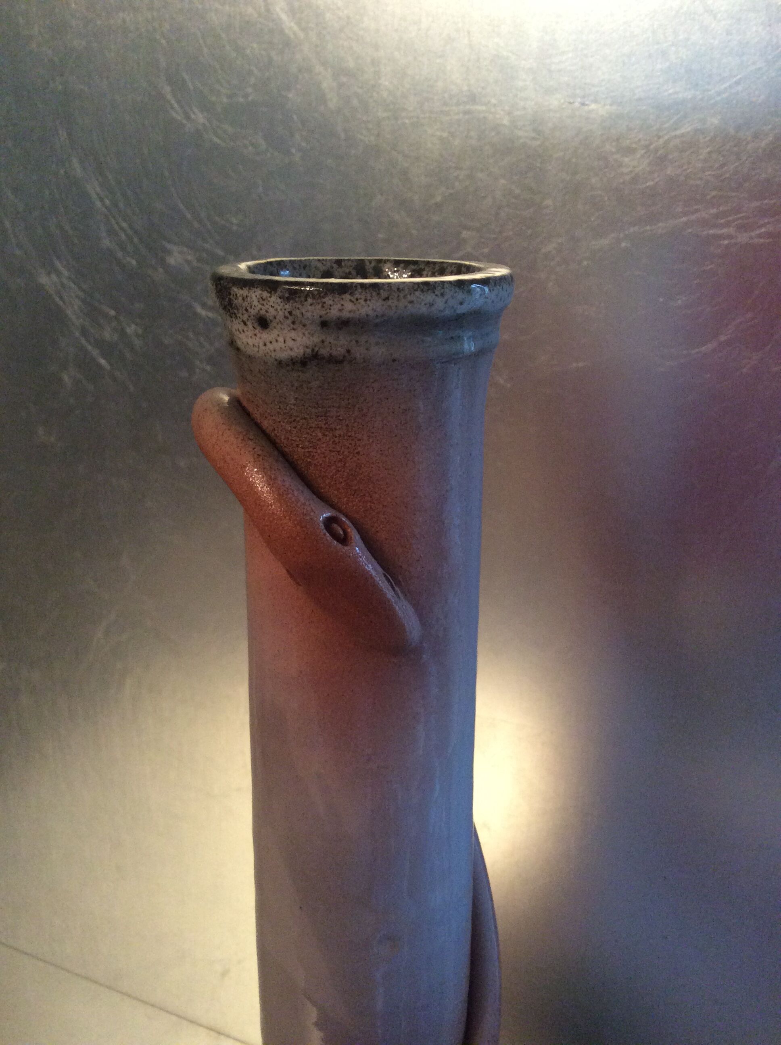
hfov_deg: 44.1
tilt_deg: -19.8
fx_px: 965
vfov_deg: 56.9
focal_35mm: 32
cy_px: 522
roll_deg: -0.2
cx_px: 390
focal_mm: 3.3
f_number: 2.4
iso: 200
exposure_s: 1/25
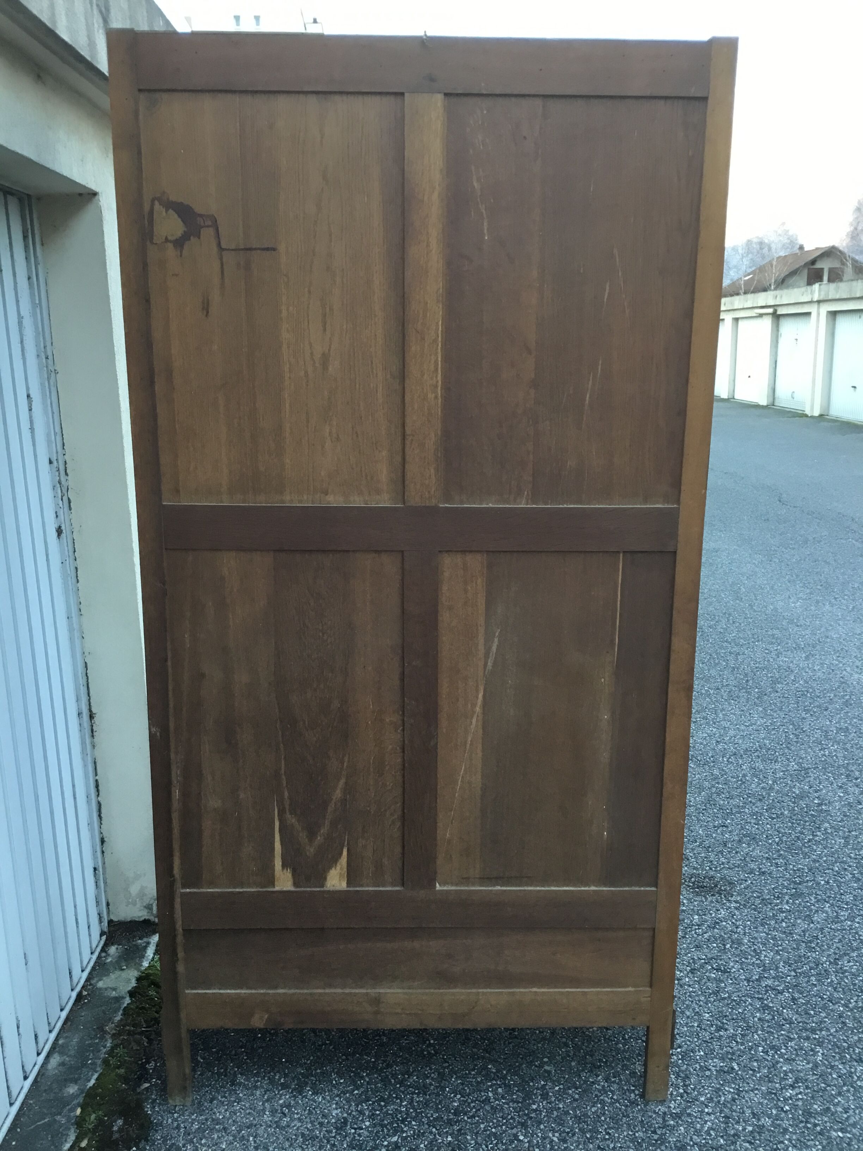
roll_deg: +1.3
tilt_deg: -13.6
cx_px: 432
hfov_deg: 45.4
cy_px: 576
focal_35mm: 31
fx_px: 1030
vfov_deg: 58.4
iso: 50
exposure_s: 1/33
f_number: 2.4
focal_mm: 3.3
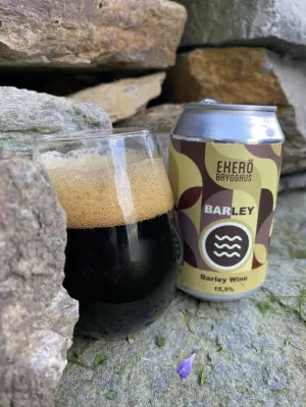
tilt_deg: -14.8
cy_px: 204
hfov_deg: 53.1
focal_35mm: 26
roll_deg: +1.7
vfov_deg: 67.3
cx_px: 153
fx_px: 306
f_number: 1.8
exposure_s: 1/122
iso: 40
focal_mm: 4.25
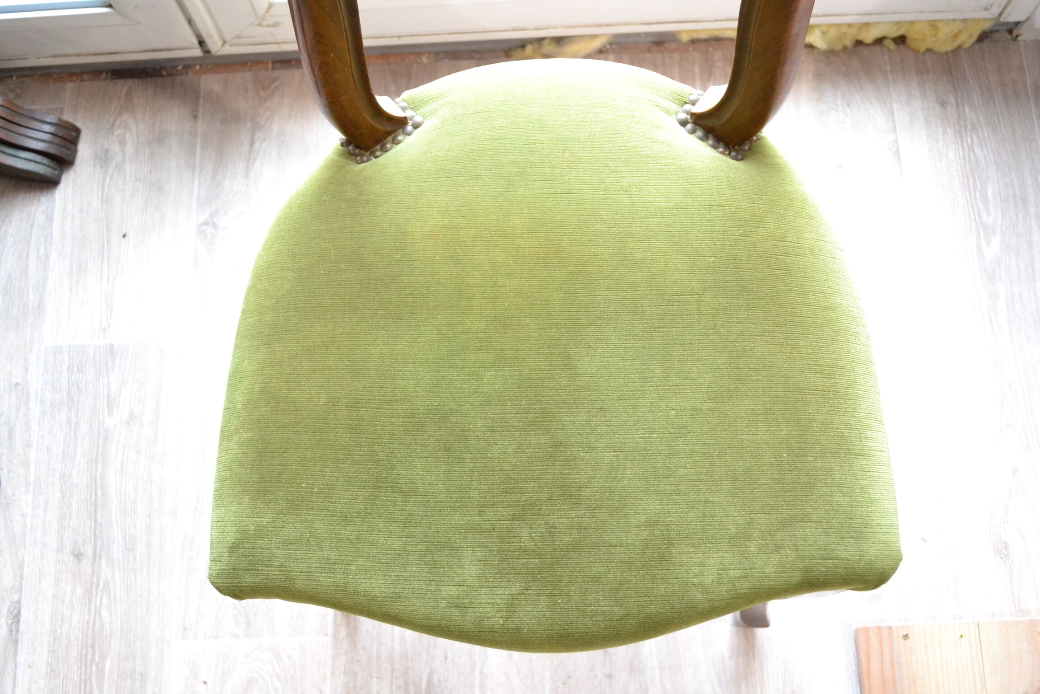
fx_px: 1040
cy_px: 347
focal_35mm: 36
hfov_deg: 53.1
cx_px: 520
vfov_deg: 36.9
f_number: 4
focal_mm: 24
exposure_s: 1/100
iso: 3200
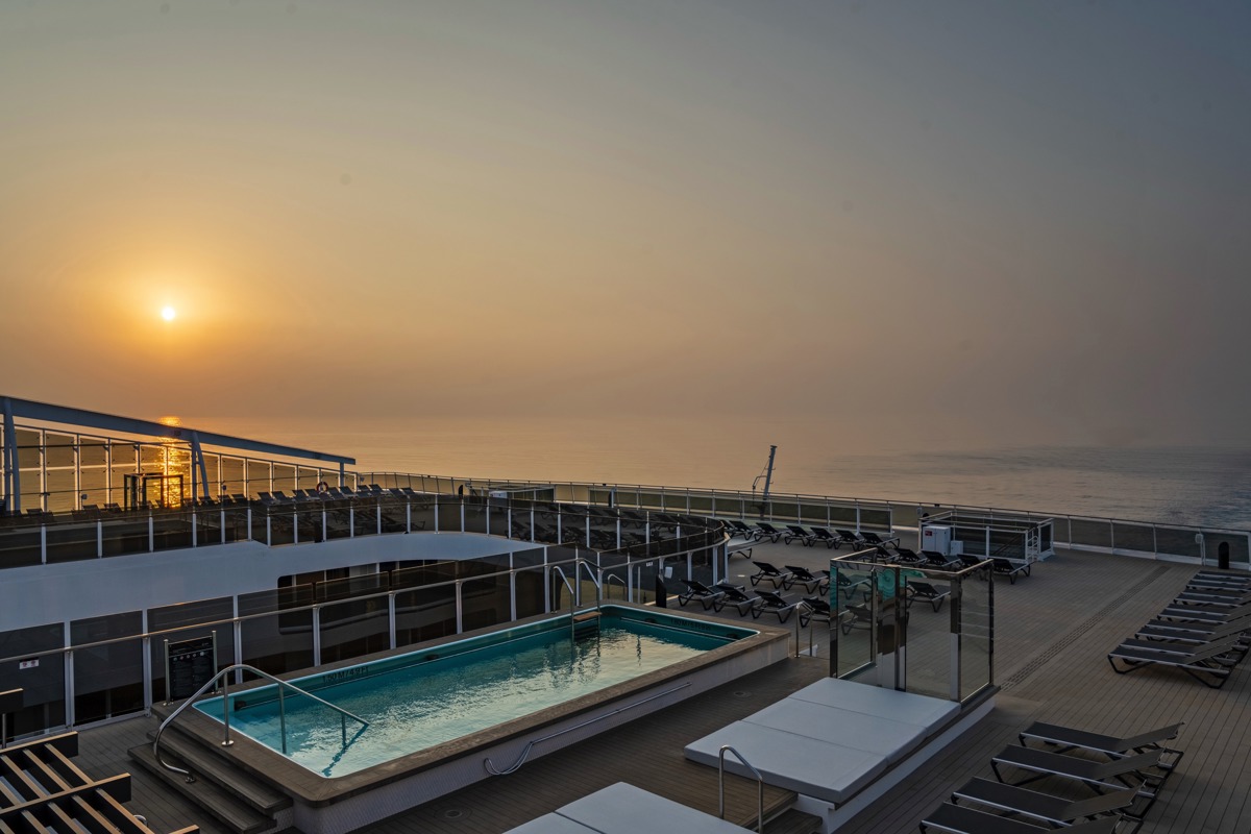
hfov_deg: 71.5
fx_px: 869
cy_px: 417
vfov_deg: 51.3
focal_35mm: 25
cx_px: 626
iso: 500
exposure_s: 1/5000
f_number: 9
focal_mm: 25
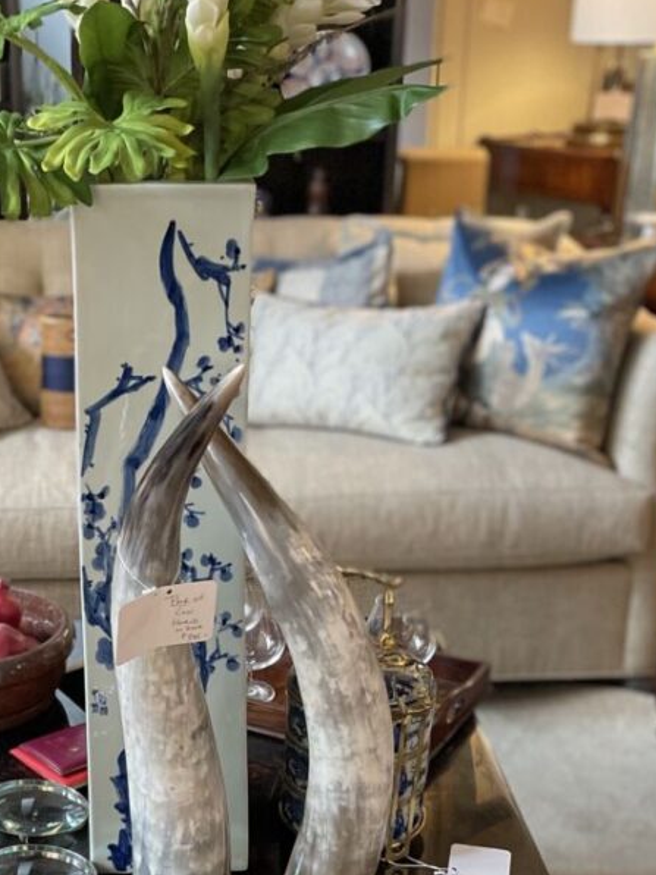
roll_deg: +0.8
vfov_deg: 33.4
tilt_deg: -21.5
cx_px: 145
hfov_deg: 25.3
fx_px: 1440
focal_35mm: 57
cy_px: 592
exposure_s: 1/60
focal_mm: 4.2
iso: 400
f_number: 1.6
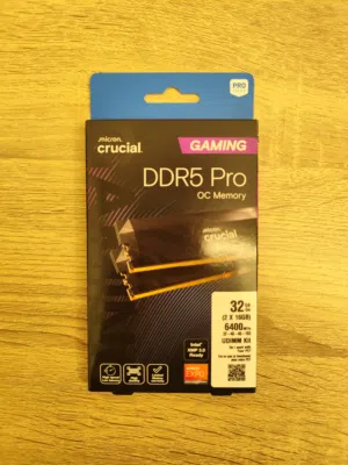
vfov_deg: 73.9
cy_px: 232
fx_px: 308
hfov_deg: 58.9
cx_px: 174
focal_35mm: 23
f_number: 1.65
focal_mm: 6.19
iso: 400
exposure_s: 1/100
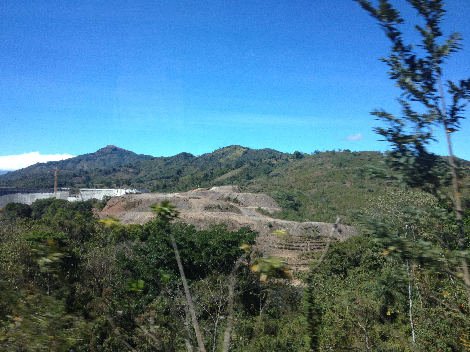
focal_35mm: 35
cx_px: 235
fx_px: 475
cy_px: 176
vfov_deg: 40.7
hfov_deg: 52.6
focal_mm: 4.28
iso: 50
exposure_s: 1/339
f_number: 2.4
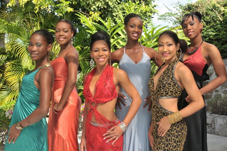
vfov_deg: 25.7
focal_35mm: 52
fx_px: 331
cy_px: 76
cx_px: 114
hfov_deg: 37.9
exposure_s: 1/125
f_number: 13
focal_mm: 35
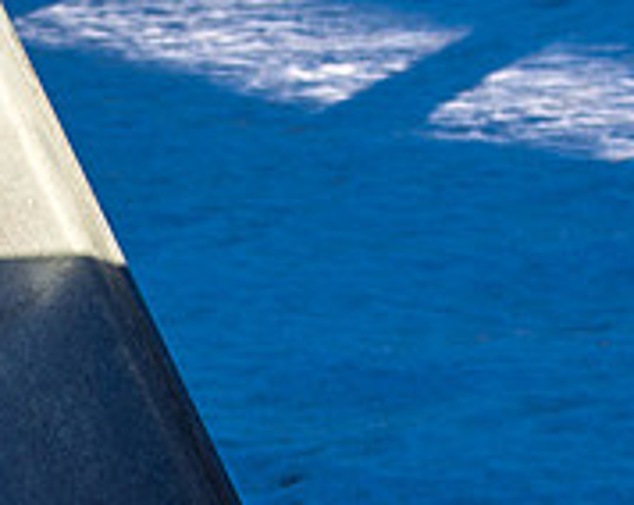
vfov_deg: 6.5
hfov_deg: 8.2
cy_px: 432
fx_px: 4423
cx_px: 25
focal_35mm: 236
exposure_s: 1/250
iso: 200
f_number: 8
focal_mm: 37
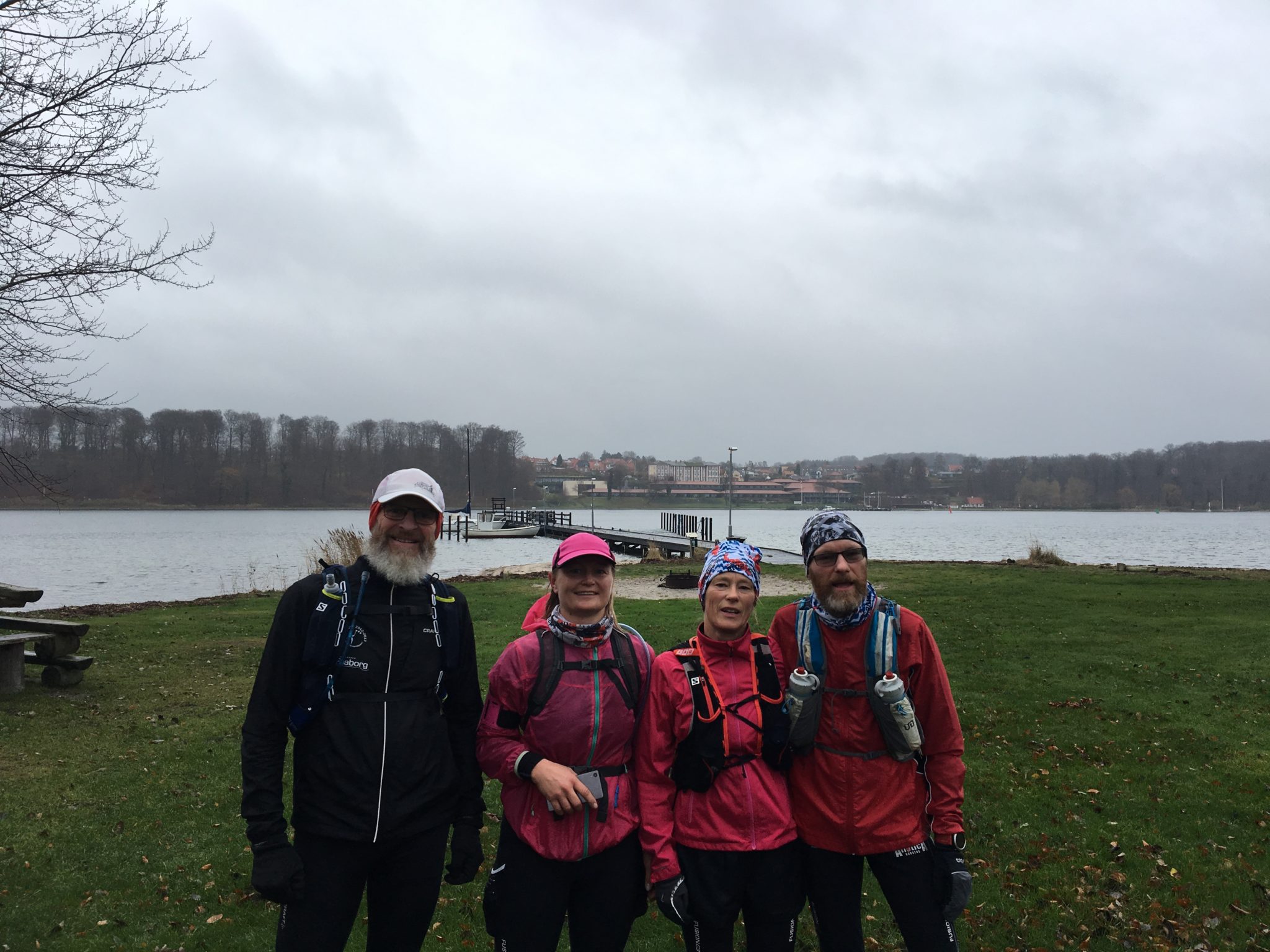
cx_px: 635
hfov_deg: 61.7
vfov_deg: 48.2
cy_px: 476
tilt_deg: +3.4
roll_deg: -0.8
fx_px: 1064
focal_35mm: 29
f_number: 2.2
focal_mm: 4.15
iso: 25
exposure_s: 1/298
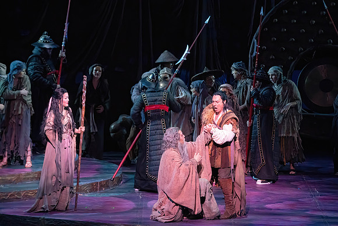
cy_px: 113
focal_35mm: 200
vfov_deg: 6.9
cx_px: 169
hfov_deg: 10.3
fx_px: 1878
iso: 20000
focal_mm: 200
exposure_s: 1/320
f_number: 9
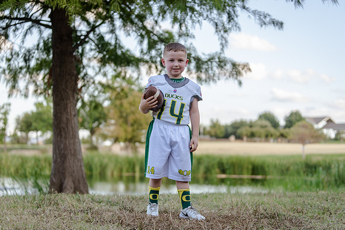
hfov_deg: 28.8
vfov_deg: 19.5
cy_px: 115
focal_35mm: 70
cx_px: 172
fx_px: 671
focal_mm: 70
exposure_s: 1/320
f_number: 2.8
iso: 160
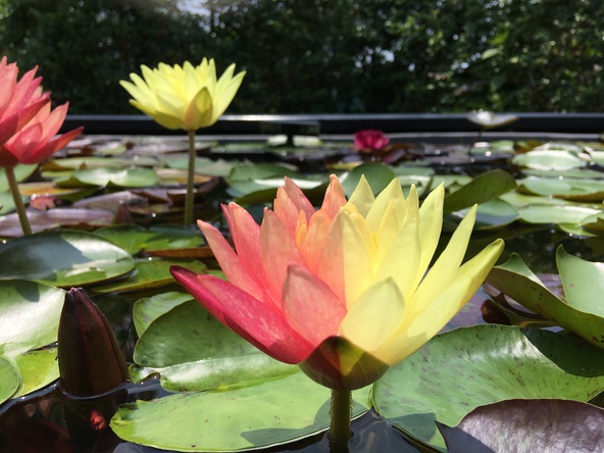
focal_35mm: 29
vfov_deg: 48.2
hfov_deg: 61.7
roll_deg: -0.3
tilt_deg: -16.8
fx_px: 506
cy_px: 226
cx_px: 302
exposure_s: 1/1748
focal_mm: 4.15
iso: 25
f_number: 2.2
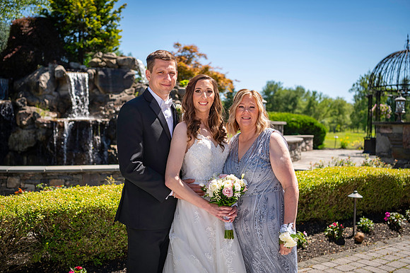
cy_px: 136
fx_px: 478
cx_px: 205
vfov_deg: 31.9
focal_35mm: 42
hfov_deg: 46.4
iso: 100
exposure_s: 1/1000
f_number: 3.2
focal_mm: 42
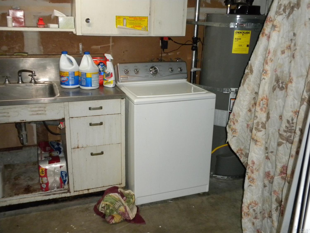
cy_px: 116
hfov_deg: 50.2
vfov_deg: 38.6
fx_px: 331
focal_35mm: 37
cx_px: 155
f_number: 3.5
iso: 400
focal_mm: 6.6
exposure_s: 1/30
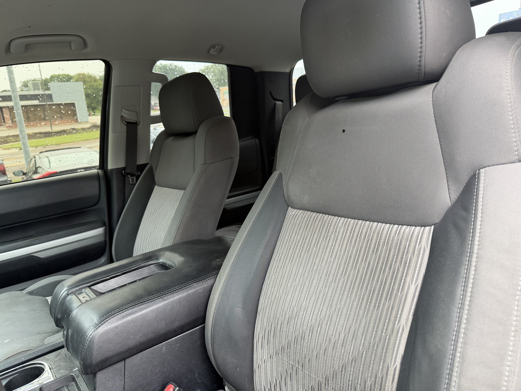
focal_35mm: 24
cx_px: 260
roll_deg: +3.2
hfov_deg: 71.6
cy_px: 196
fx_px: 361
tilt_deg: -13.0
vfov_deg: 56.8
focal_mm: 6.76
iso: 200
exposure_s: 1/119
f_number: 1.78
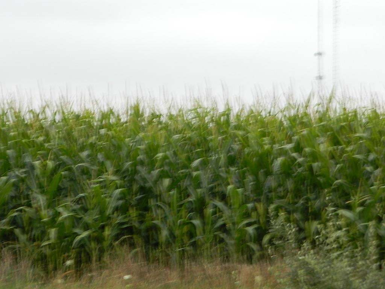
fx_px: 1435
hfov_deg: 15.3
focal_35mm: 129
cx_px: 192
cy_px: 144
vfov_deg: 11.5
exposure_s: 1/80
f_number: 4.7
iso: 80
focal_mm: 23.2
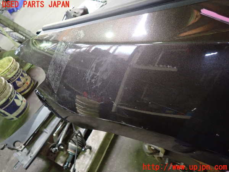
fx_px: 165
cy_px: 86
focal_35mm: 25
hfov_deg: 69.4
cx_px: 114
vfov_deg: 54.9
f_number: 2
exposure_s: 1/30
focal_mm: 4.5
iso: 800
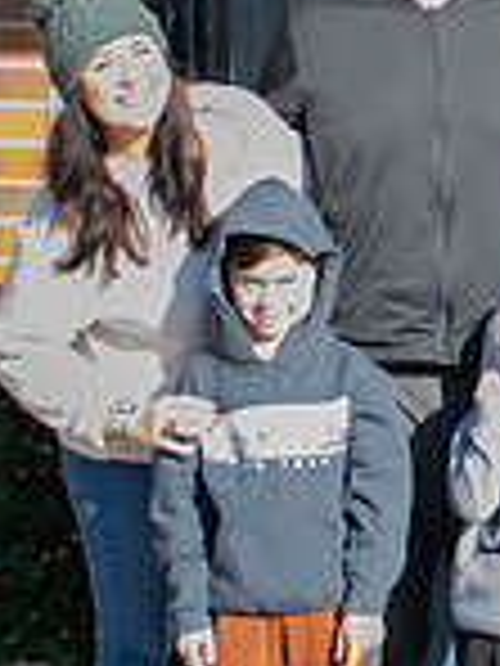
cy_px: 278
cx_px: 681
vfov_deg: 8.5
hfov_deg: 6.3
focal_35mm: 232
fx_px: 4468
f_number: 4.2
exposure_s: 1/4000
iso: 5000
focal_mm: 38
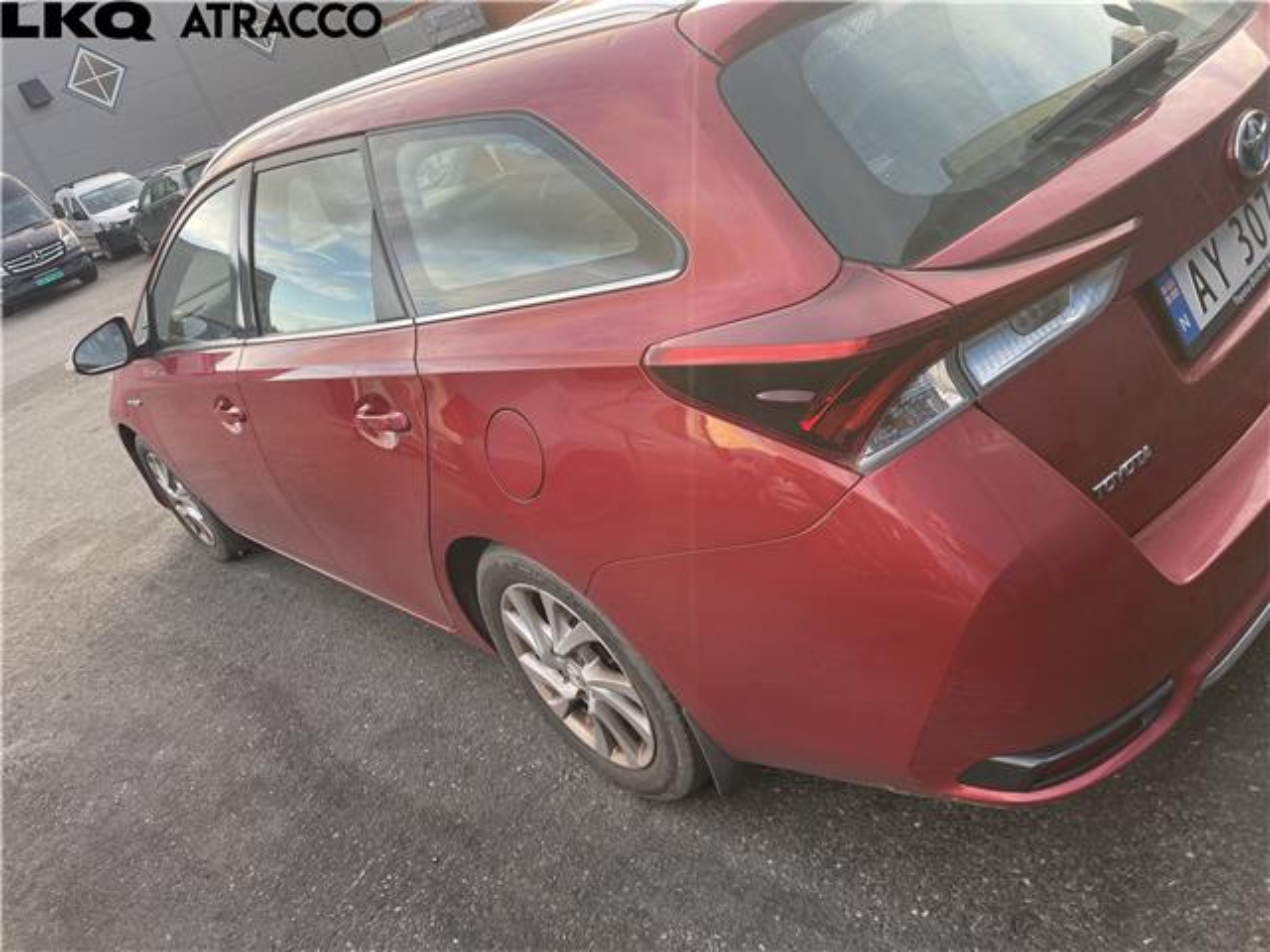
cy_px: 476
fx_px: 954
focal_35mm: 26
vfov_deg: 53.1
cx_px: 635
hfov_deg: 67.3
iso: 40
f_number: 1.6
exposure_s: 1/121
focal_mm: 4.2
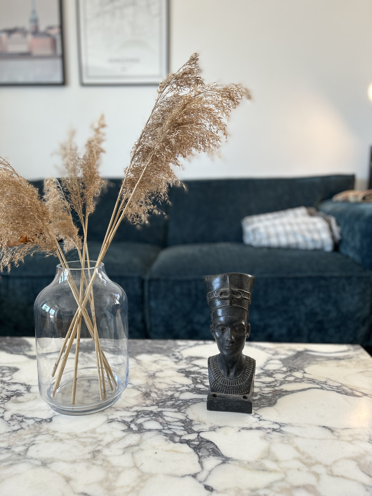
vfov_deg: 67.3
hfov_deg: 53.1
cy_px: 248
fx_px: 373
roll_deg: +0.5
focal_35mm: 26
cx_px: 186
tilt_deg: -7.4
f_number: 1.5
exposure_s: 1/100
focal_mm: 5.7
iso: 64
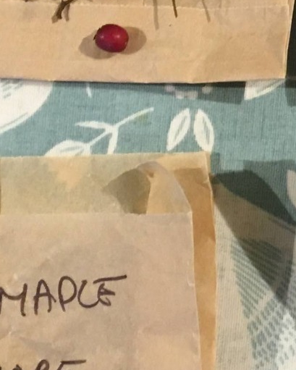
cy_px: 110
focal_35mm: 133
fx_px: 1456
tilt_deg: -82.9
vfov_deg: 14.4
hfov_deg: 10.4
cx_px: 637
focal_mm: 4.15
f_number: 2.2
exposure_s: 1/33
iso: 160
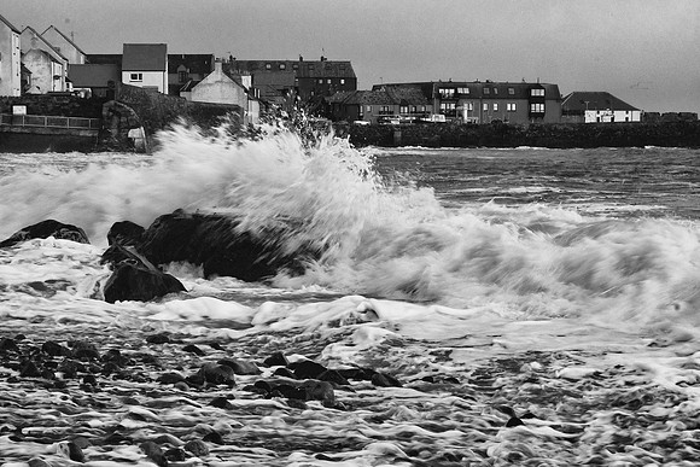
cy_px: 234
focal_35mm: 83
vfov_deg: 16.5
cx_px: 350
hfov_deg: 24.5
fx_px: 1614
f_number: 22
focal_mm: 55
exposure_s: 1/30
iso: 200
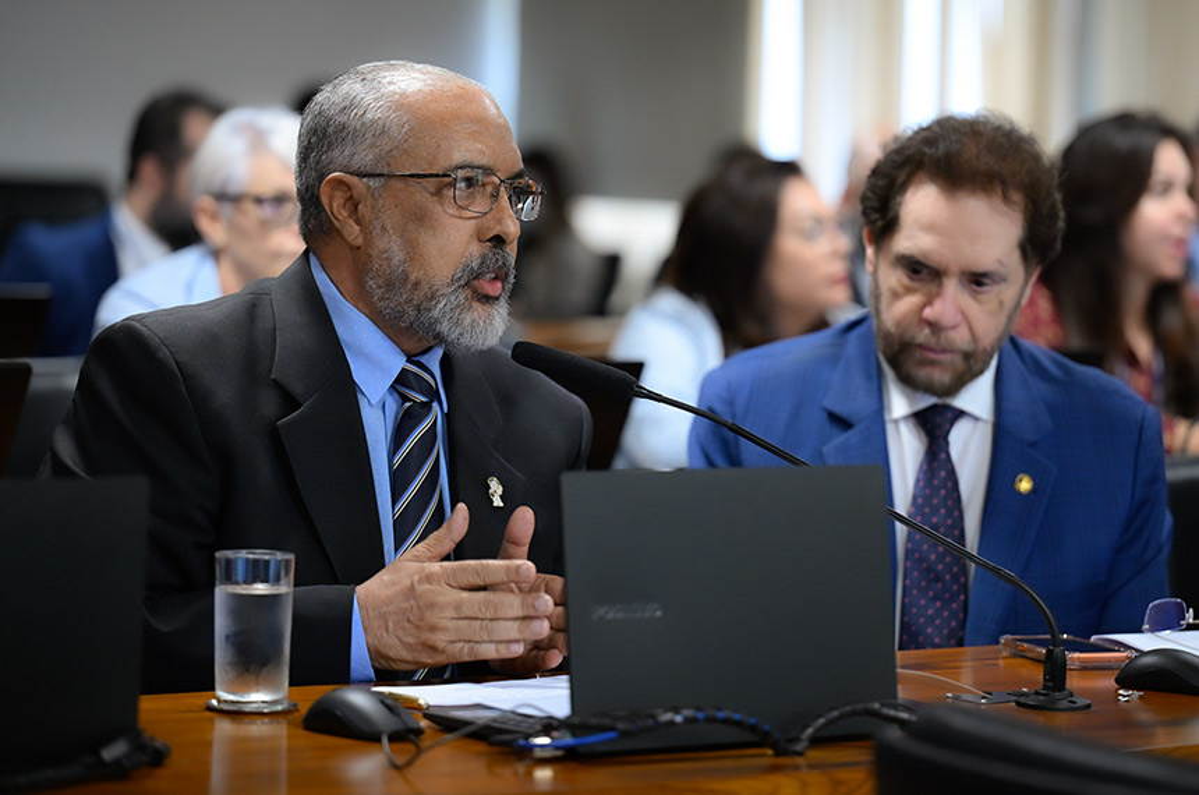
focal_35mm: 125
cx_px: 600
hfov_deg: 16.4
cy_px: 398
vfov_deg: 10.9
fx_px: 4155
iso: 2500
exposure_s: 1/200
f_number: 2.8
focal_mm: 125
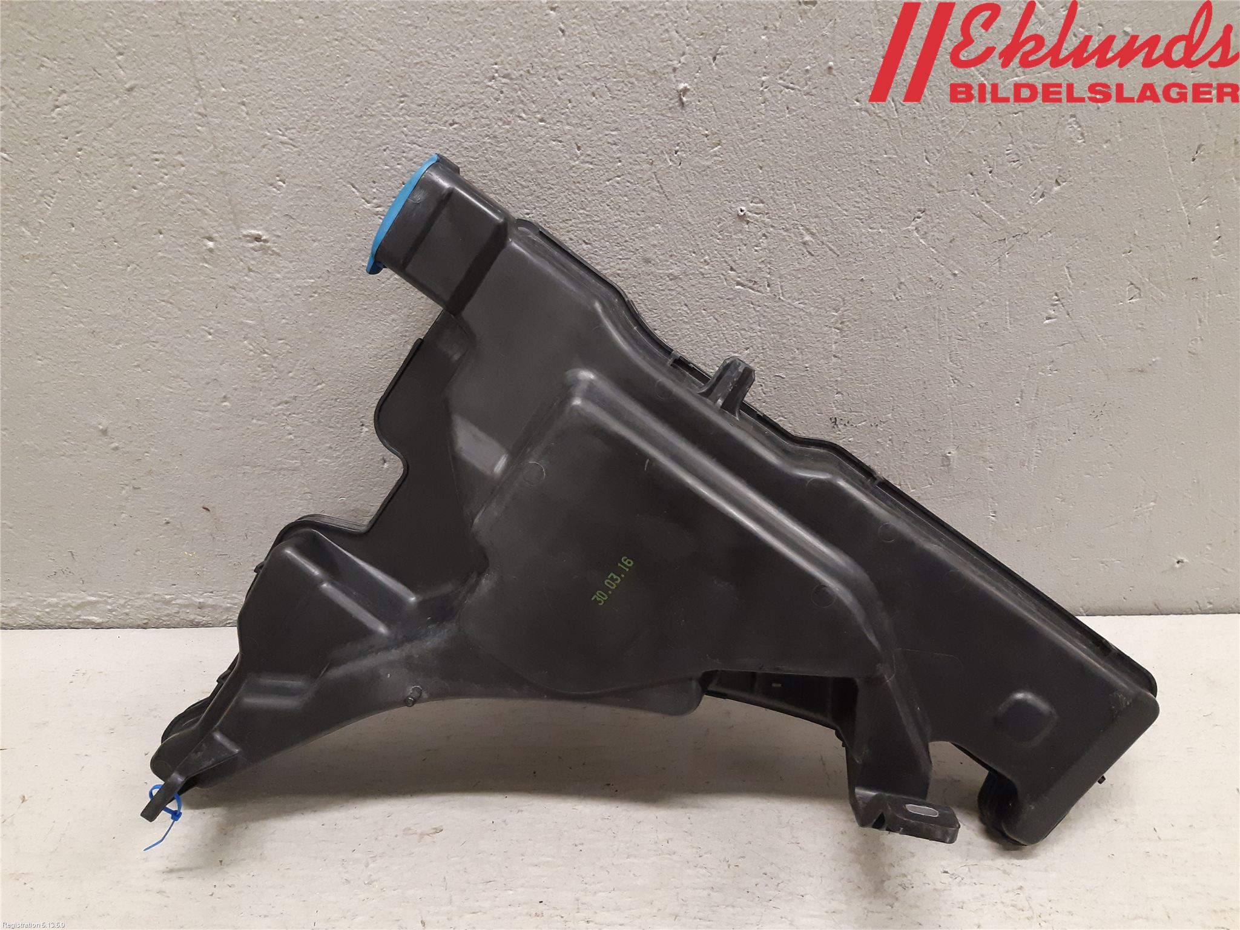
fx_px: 931
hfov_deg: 67.3
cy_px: 465
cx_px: 620
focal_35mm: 26
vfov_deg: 53.1
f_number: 1.7
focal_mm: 3.93
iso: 250
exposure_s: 1/50
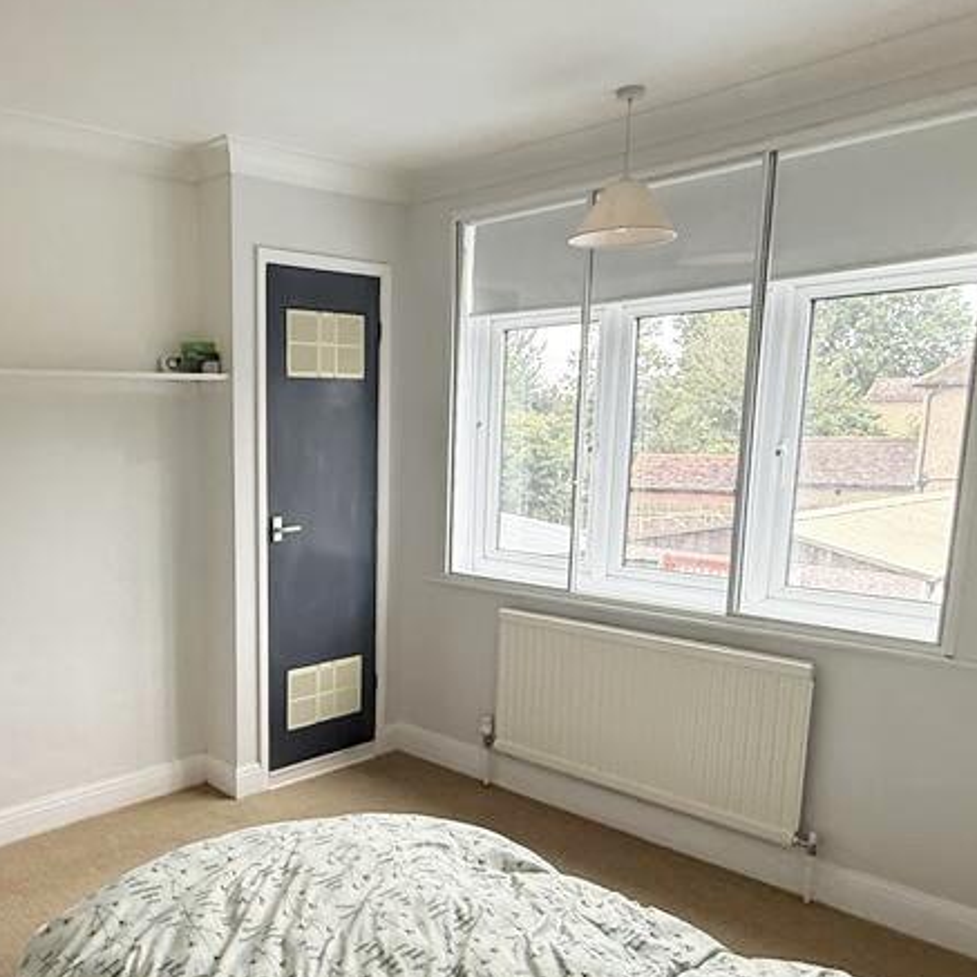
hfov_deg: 53.1
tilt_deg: -9.6
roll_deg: +0.7
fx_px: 926
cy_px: 581
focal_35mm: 29
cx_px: 244
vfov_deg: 55.3
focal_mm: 2.22
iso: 160
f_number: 2.2
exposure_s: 1/99
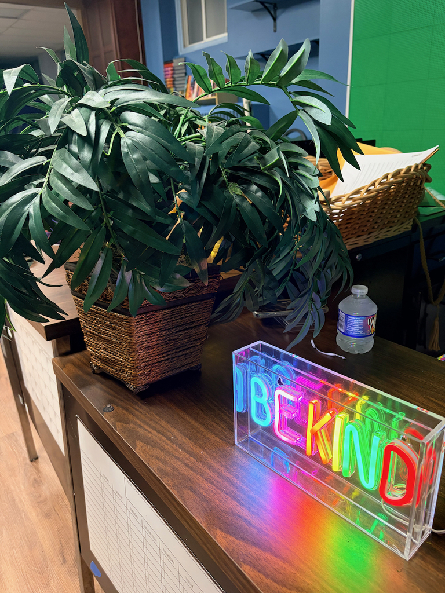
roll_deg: +2.9
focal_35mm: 26
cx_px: 222
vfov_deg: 67.3
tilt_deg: -20.6
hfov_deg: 53.1
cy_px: 296
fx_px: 446
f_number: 1.6
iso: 250
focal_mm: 5.96
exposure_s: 1/60
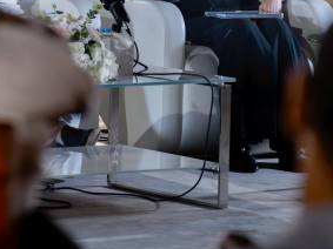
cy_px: -88
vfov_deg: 4.5
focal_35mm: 326
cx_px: -39
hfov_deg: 6.1
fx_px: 3135
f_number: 2.8
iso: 1600
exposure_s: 1/125
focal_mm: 96
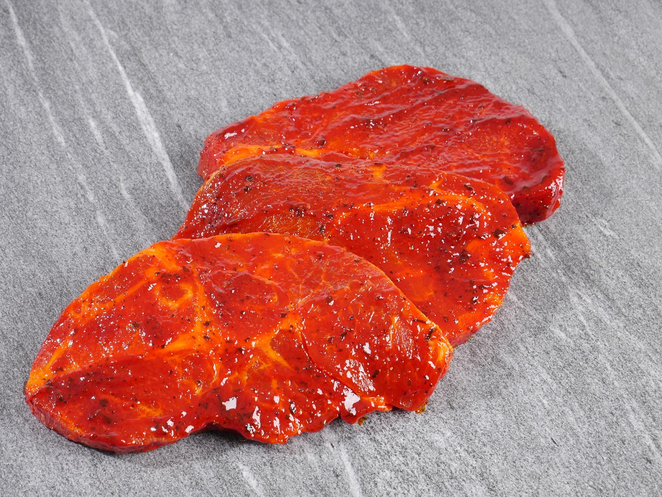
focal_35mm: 94
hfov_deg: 20.9
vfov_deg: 15.7
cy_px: 248
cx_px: 331
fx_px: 1798
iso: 200
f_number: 9
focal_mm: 47
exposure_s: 1/125
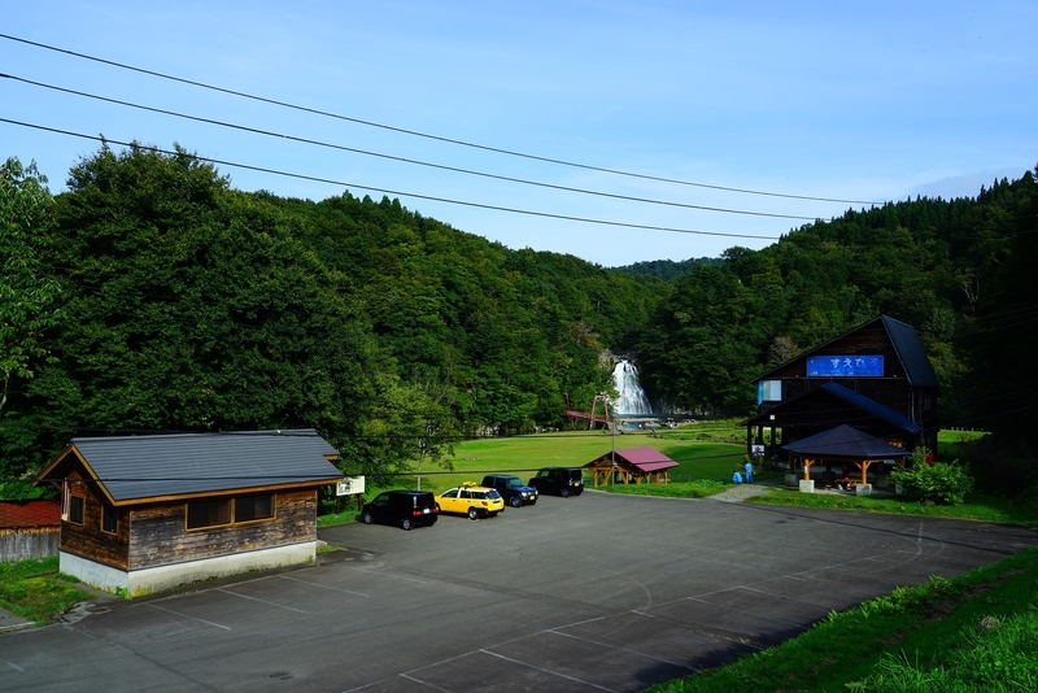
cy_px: 346
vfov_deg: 45.0
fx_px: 836
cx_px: 519
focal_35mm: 29
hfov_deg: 63.6
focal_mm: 29
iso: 100
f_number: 9.5
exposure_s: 1/125
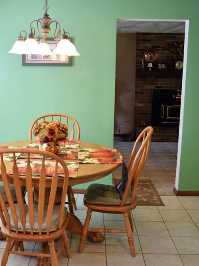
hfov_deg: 35.8
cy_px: 131
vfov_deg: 46.8
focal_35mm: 40
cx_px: 77
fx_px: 307
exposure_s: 1/60
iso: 400
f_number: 4
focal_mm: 18
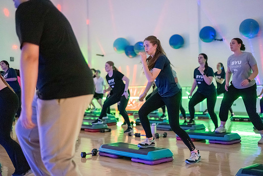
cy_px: 88
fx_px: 365
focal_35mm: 50
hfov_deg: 39.6
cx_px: 132
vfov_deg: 27.0
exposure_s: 1/125
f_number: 1.8
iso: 12800
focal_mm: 50
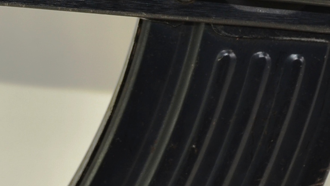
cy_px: -42
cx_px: -26
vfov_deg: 4.2
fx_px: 2556
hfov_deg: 7.3
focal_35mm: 292
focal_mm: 58
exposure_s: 1/160
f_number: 5
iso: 200
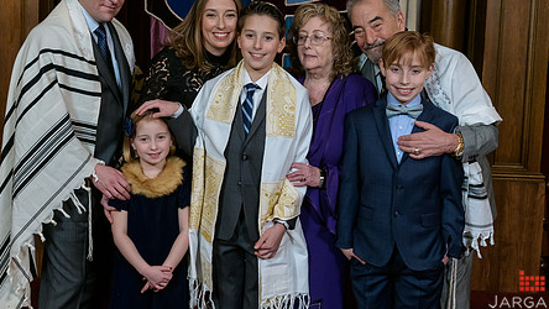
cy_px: 96
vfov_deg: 22.9
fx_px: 757
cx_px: 249
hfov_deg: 39.8
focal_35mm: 52
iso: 1600
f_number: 5.6
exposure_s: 1/125
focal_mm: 38
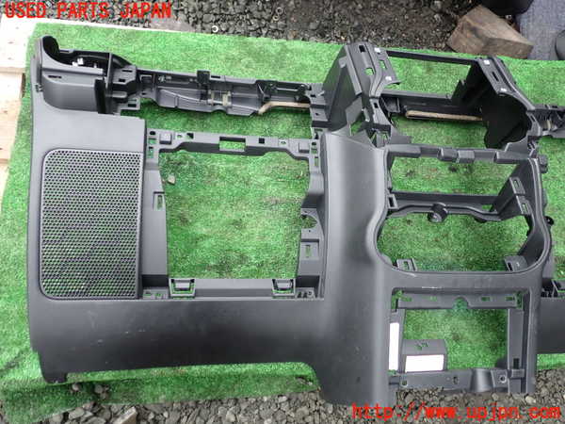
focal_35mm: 30
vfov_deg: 46.8
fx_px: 490
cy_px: 212
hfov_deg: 60.0
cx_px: 282
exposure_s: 1/60
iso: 160
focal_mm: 5.4
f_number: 2.3
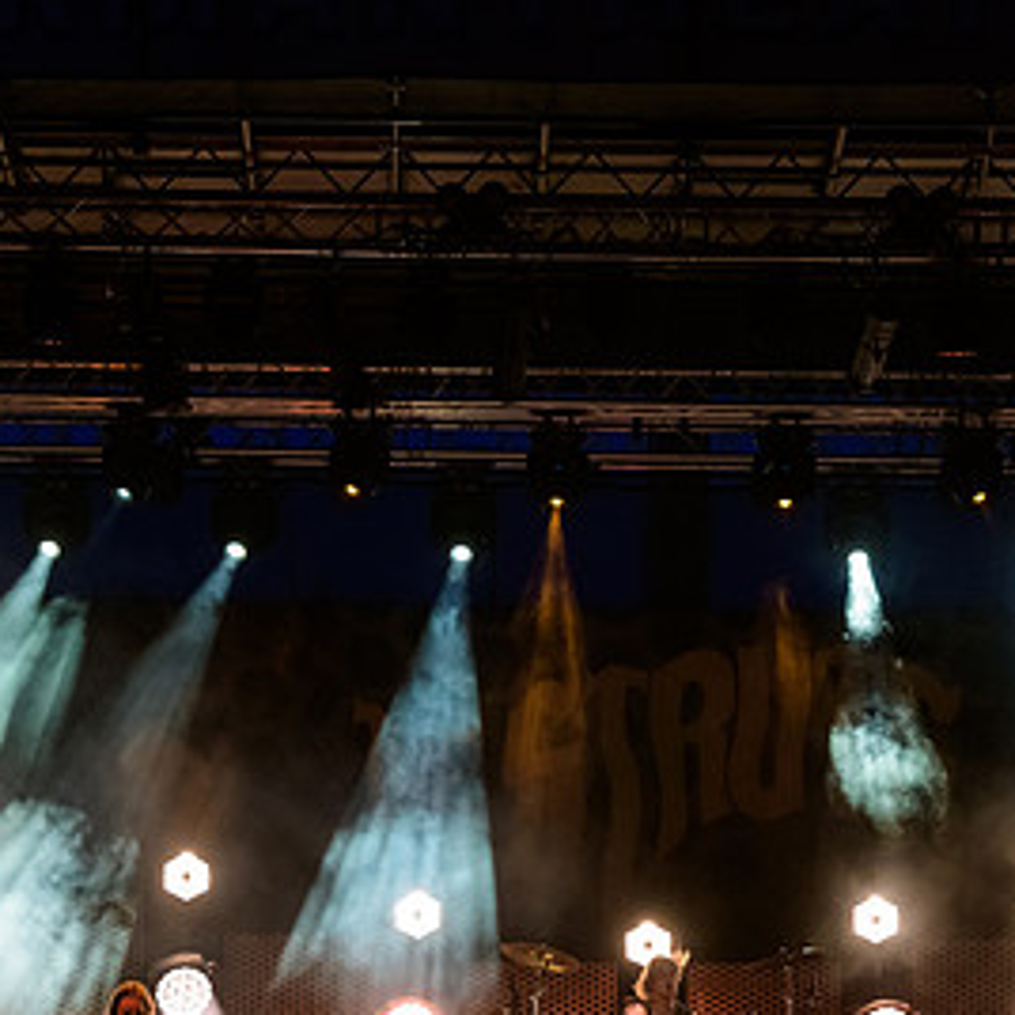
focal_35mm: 230
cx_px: 625
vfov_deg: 7.6
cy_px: 687
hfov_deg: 7.6
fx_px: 7630
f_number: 5
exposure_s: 1/200
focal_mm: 125
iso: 3200
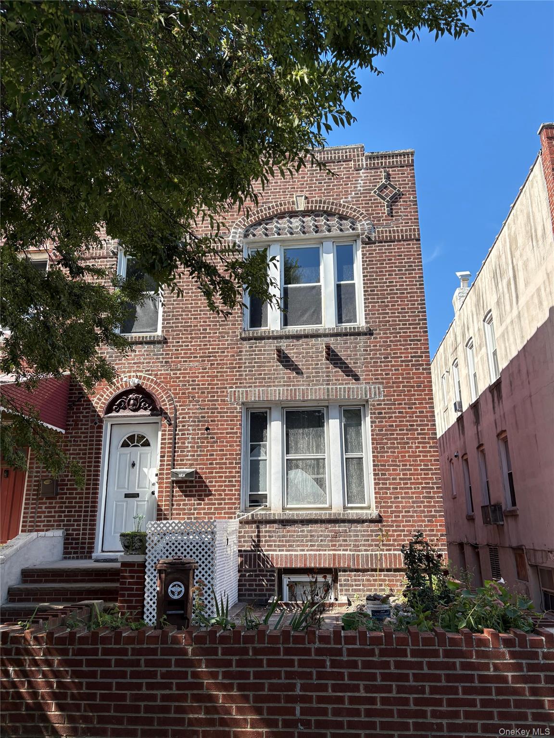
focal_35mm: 26
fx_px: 555
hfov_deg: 53.1
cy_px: 369
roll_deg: +0.0
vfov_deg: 67.3
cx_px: 277
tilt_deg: +16.5
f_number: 1.6
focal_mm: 5.96
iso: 50
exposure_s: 1/1311
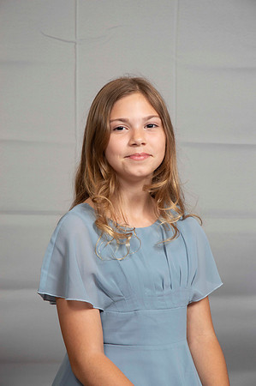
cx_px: 128
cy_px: 193
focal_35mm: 105
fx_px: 1123
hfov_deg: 13.0
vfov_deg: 19.5
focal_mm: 70
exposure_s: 1/60
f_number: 6.3
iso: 100
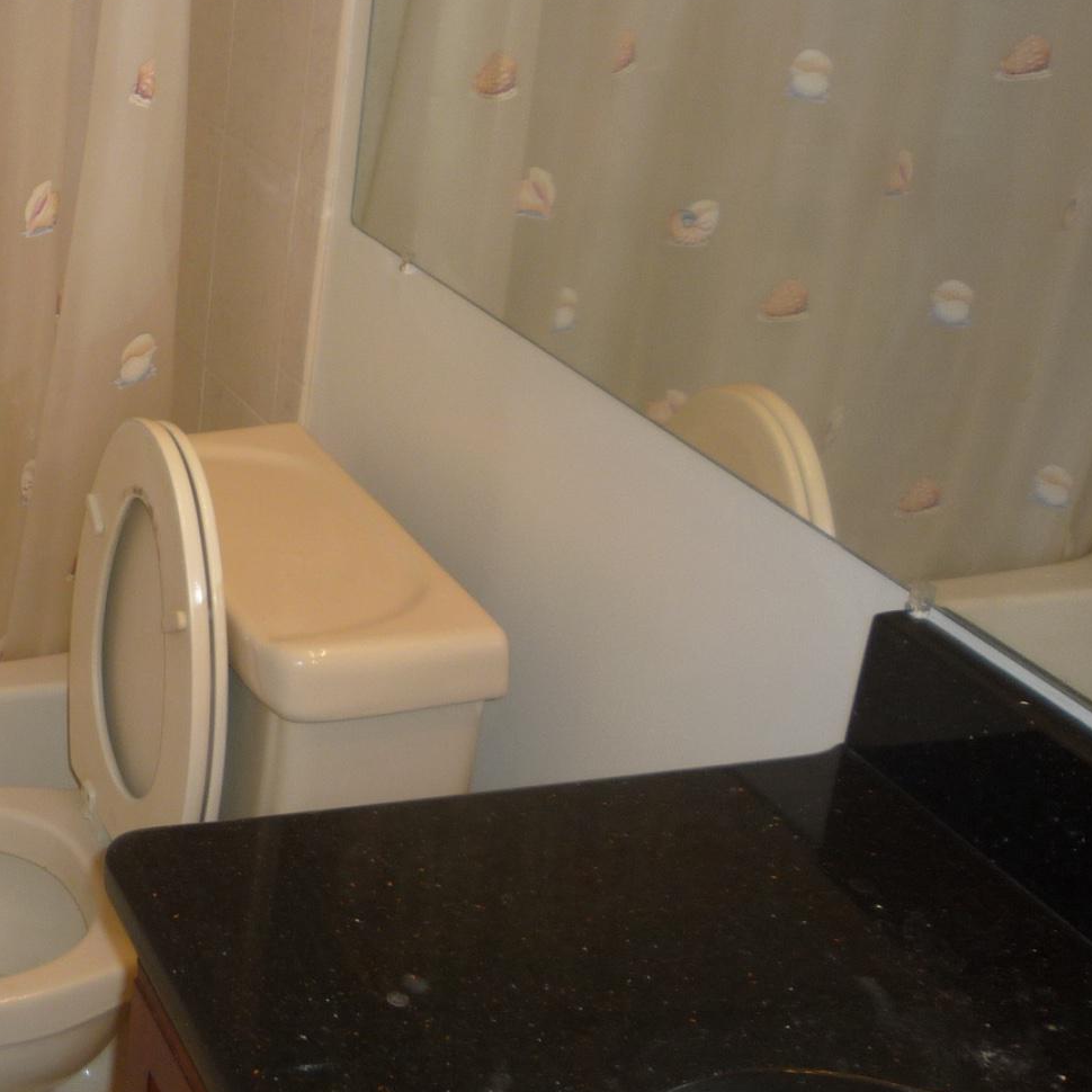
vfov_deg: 30.5
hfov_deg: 28.4
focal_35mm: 56
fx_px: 1999
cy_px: 435
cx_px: -37
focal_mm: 5.2
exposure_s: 1/30
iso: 100
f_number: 3.3
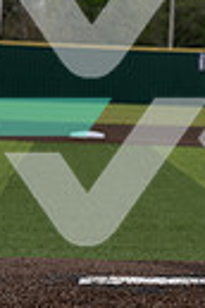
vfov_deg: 11.6
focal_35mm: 175
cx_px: 324
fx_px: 1495
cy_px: 5
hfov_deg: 7.7
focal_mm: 50
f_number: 4.5
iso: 250
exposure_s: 1/1250
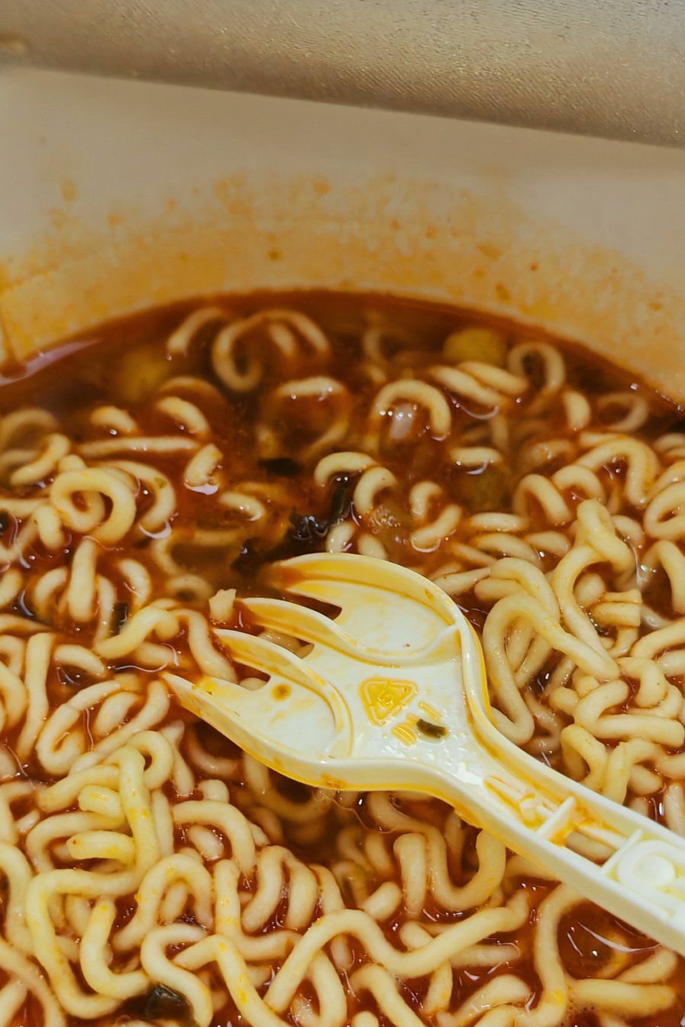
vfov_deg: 35.0
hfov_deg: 23.8
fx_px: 1626
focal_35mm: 57
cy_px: 558
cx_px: 354
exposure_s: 1/100
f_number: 1.9
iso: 640
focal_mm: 5.52
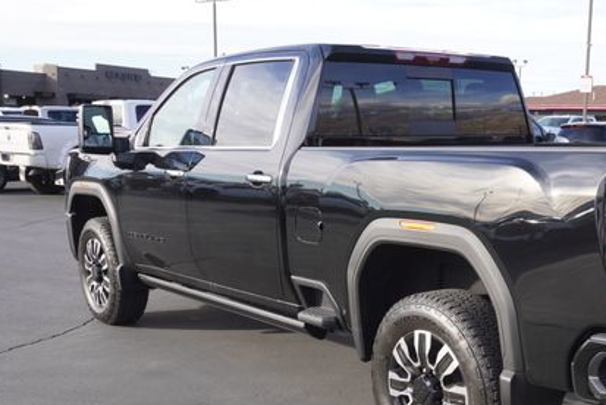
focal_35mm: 49
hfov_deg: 39.3
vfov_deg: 27.4
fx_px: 822
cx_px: 464
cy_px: 288
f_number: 6.3
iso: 100
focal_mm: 21
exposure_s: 1/100
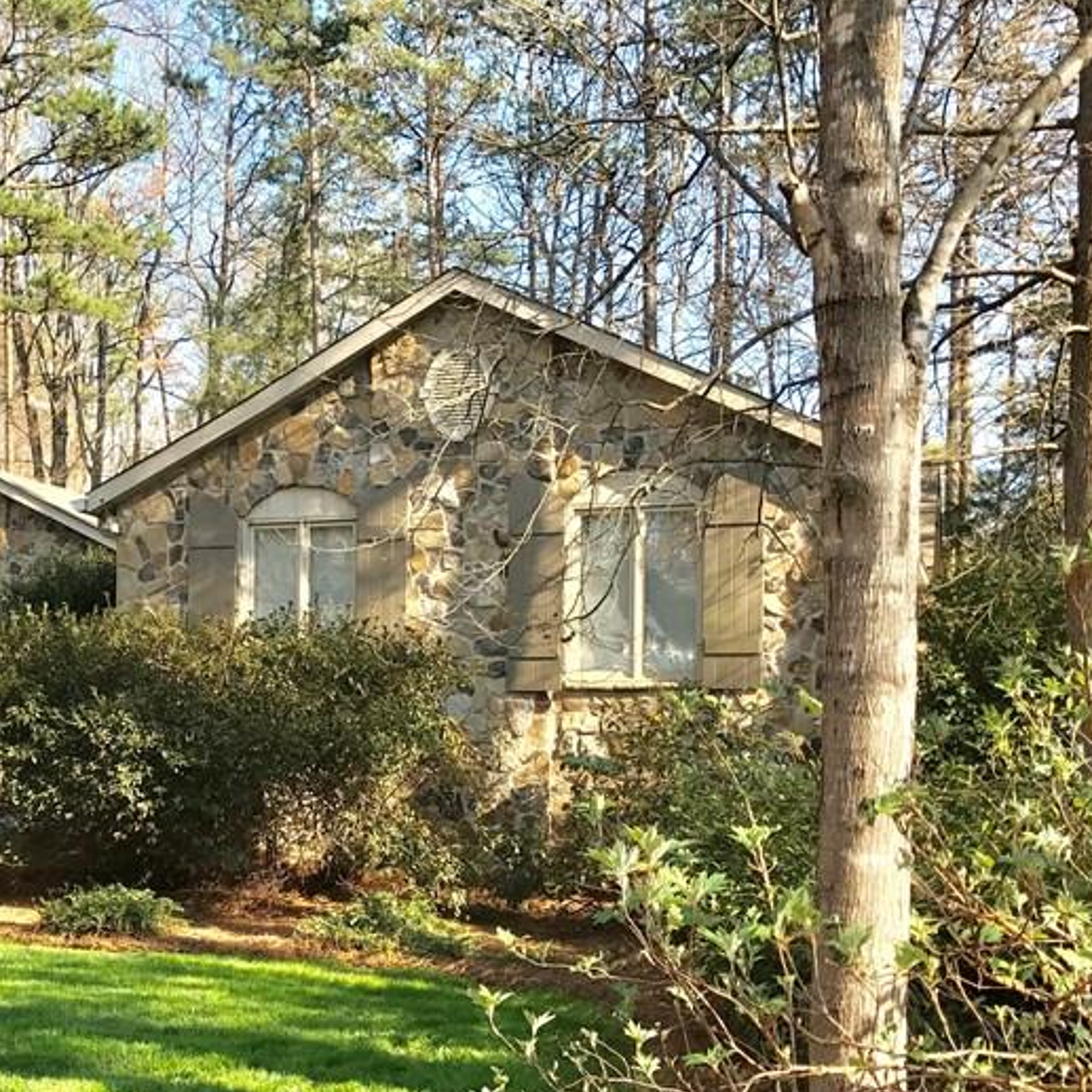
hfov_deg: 33.9
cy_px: 731
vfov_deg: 34.3
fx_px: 1749
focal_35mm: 49
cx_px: 268
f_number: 1.8
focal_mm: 3.99
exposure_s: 1/529
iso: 20
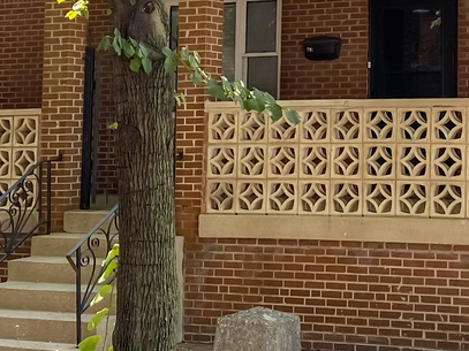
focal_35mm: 92
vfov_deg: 15.5
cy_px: -55
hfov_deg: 21.3
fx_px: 1246
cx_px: 303
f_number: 1.8
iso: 32
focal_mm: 4.25
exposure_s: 1/240
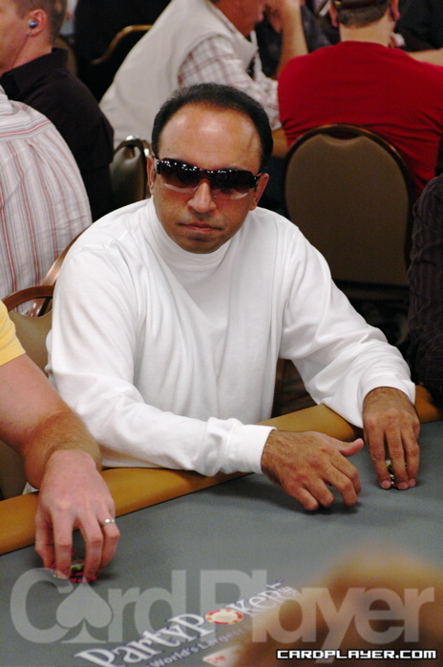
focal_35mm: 105
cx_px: 222
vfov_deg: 19.5
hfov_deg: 13.0
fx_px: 1944
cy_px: 334
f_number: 4.5
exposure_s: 1/80
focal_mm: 70
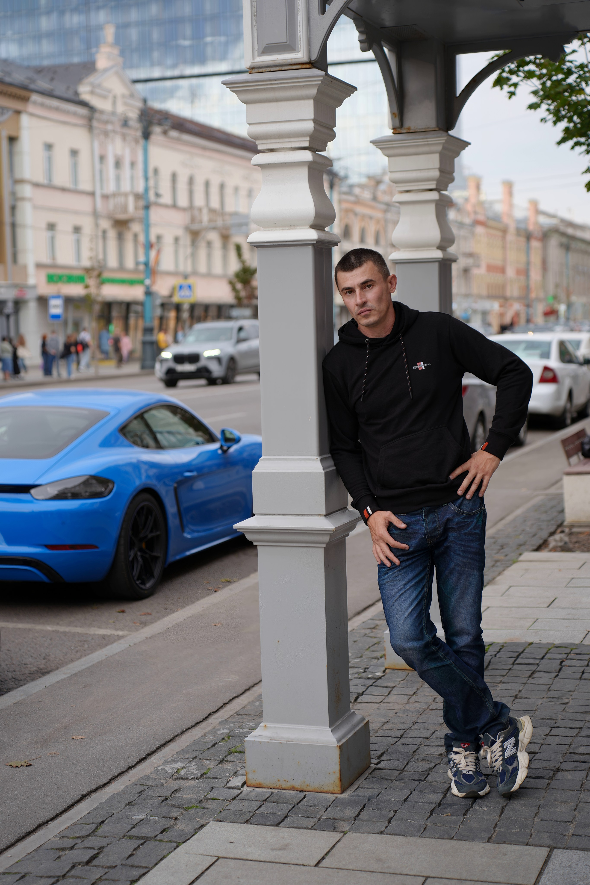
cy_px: 442
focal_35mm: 62
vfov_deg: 32.4
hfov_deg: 21.9
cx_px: 295
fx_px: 1524
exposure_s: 1/320
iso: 100
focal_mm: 62
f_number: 2.8
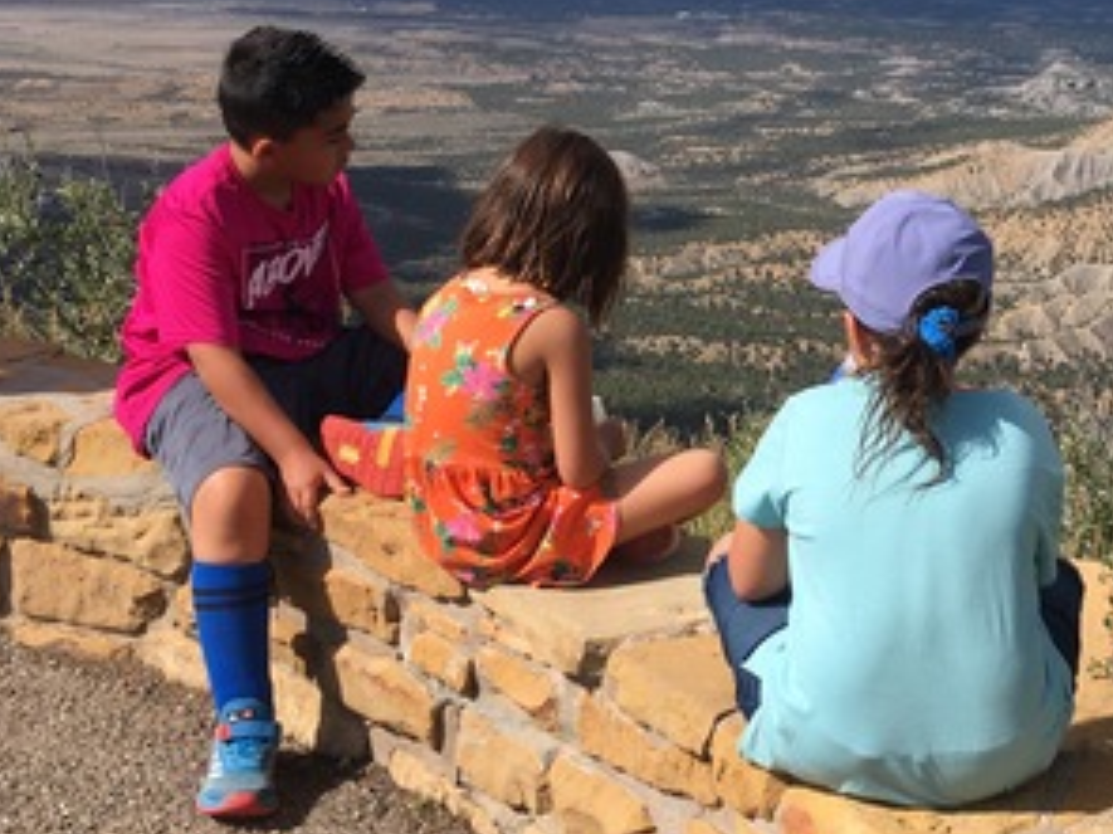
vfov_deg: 26.5
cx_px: 985
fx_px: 1768
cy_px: 309
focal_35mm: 55
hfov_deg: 33.3
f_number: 2.2
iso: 25
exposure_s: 1/1832
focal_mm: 4.15
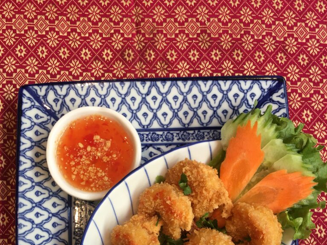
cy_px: 213
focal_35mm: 39
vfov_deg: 35.0
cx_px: 163
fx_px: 368
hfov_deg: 47.9
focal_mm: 4.15
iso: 25
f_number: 2.2
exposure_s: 1/33
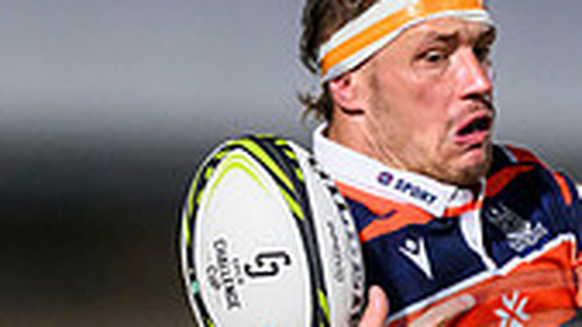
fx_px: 34995
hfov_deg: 1.0
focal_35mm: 2268
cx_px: 462
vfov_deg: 0.5
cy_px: 620
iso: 8000
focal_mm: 560
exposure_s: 1/1600
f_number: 4
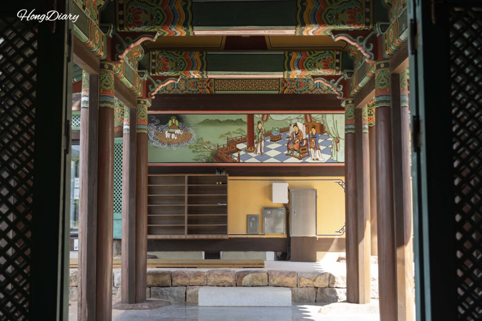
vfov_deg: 30.5
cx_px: 241
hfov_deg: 44.5
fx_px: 589
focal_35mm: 44
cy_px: 160
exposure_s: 1/60
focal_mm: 44
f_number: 5.6
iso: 160
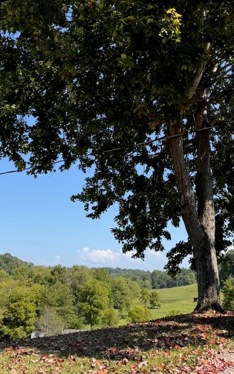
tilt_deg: +14.5
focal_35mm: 34
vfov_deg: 56.7
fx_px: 347
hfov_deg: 37.1
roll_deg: -0.2
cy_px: 187
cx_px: 143
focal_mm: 6.76
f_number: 1.78
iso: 80
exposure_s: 1/2252
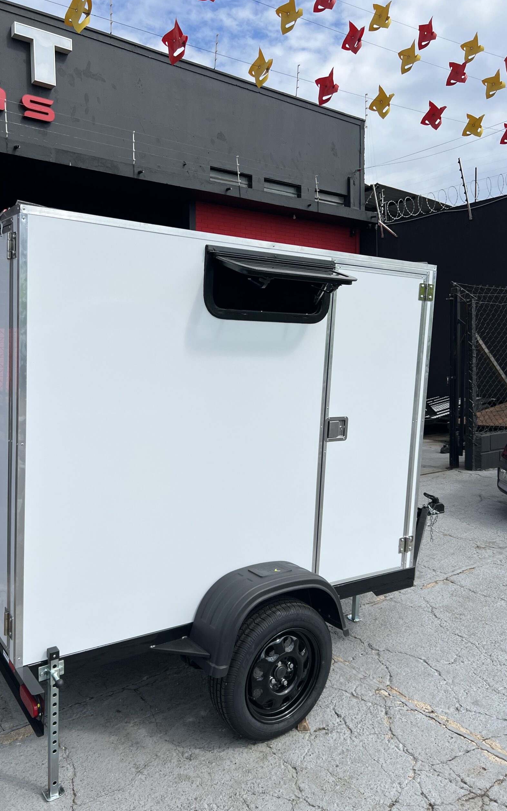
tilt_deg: -2.3
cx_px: 217
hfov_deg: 44.4
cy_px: 407
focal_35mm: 28
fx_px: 619
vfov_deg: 66.5
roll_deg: +0.8
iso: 50
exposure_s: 1/6211
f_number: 1.5
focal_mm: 5.7
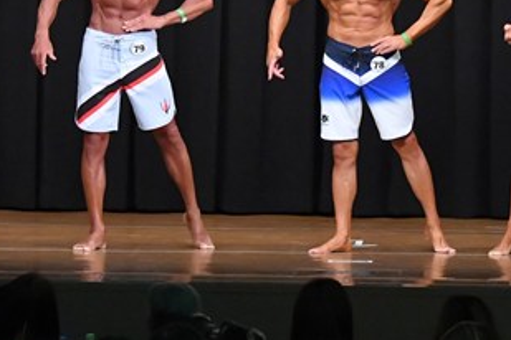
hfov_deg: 7.0
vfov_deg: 4.7
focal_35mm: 293
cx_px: 358
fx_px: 4159
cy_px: 73
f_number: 5.6
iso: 8000
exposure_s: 1/400
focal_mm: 78
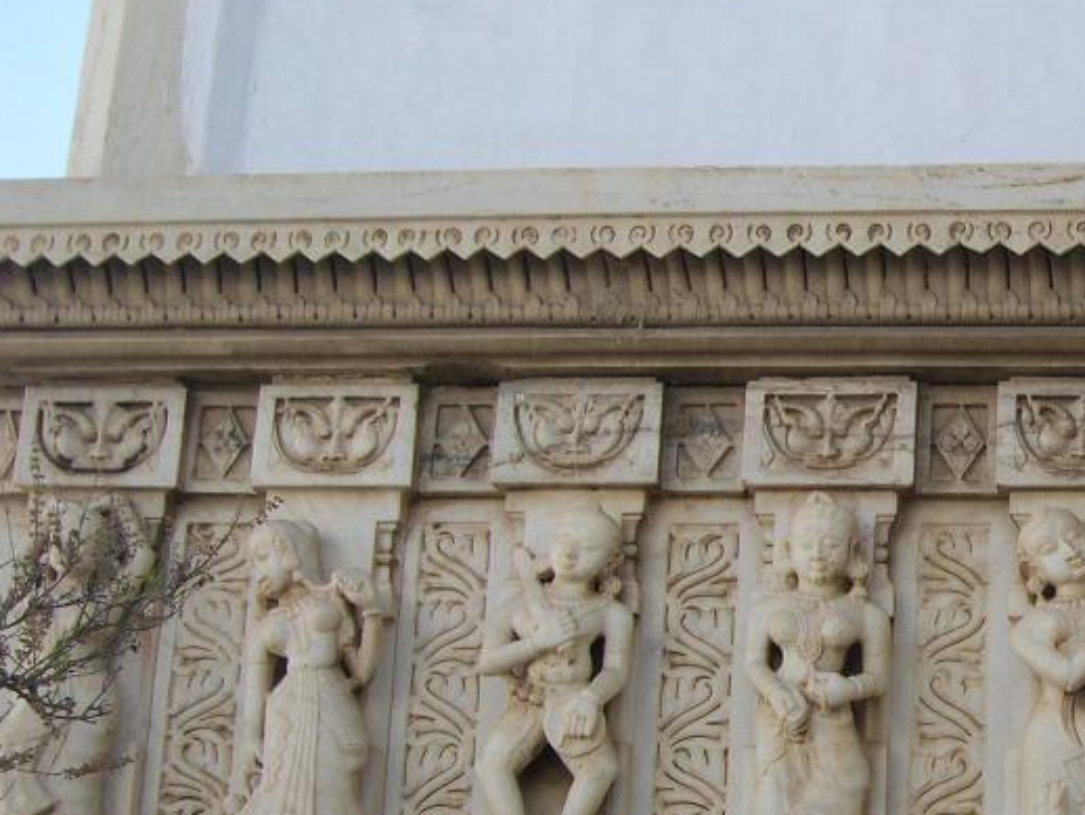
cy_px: 545
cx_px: 1058
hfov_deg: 22.7
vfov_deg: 17.7
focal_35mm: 83
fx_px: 2603
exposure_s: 1/448
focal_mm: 9
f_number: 2.9
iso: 100
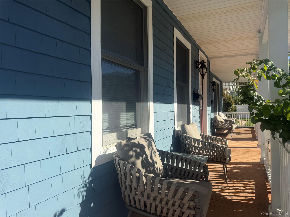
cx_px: 145
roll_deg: -1.1
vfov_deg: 56.8
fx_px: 201
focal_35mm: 24
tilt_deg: +0.3
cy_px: 108
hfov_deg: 71.6
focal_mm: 6.76
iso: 80
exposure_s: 1/3759
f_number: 1.78
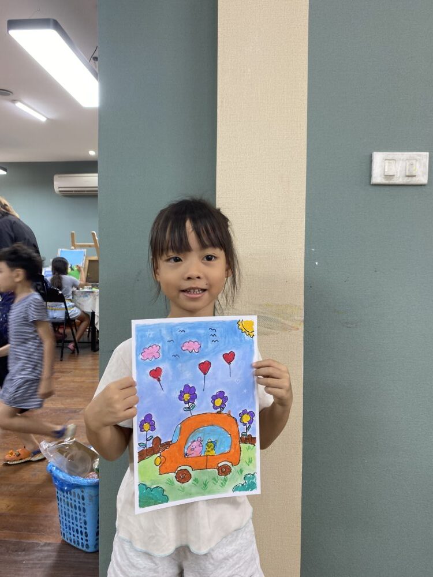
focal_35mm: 26
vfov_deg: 67.3
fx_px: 434
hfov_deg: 53.1
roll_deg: -0.9
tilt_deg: -2.3
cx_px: 216
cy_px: 288
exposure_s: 1/100
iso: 125
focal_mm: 4.25
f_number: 1.8
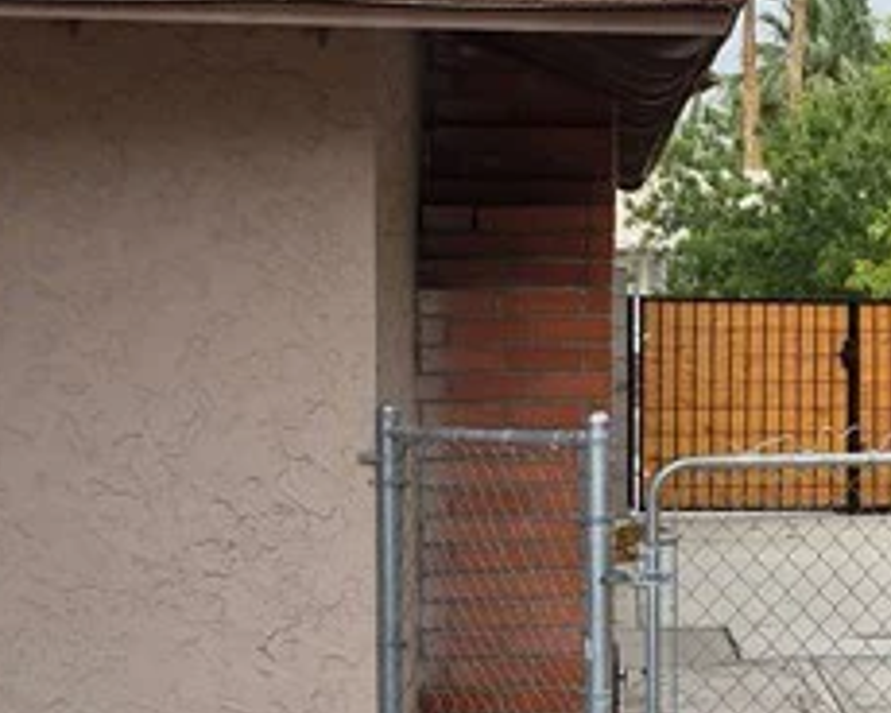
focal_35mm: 100
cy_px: 446
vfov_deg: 15.4
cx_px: 996
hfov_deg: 18.4
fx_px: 2637
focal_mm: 5.4
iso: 50
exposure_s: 1/359
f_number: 1.8
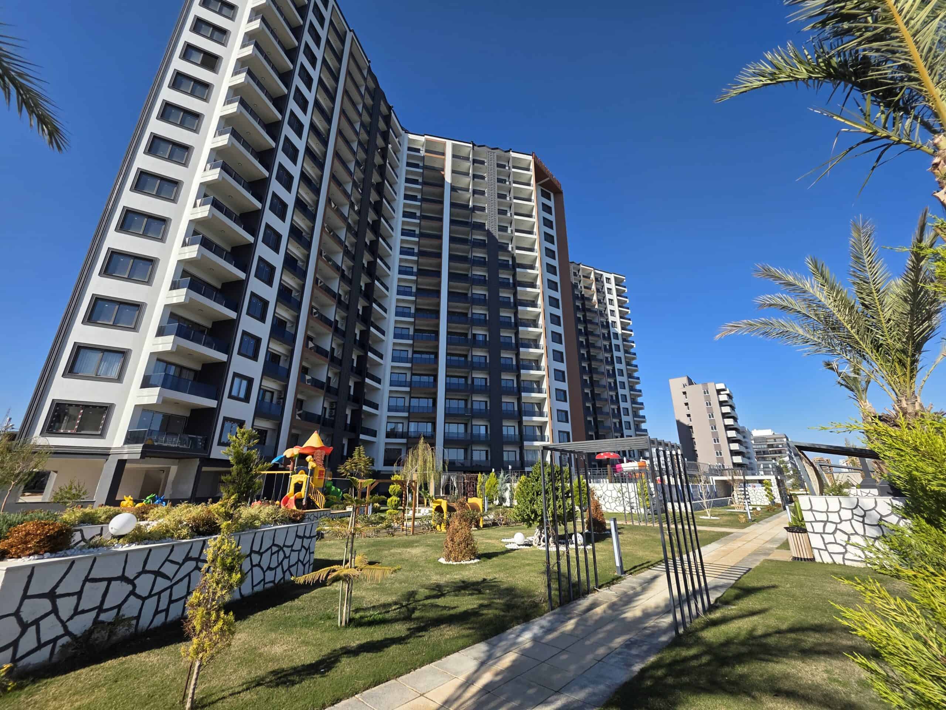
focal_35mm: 13
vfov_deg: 89.9
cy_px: 355
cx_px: 473
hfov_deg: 106.2
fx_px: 355
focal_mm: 2.2
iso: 40
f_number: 1.9
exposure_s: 1/1775
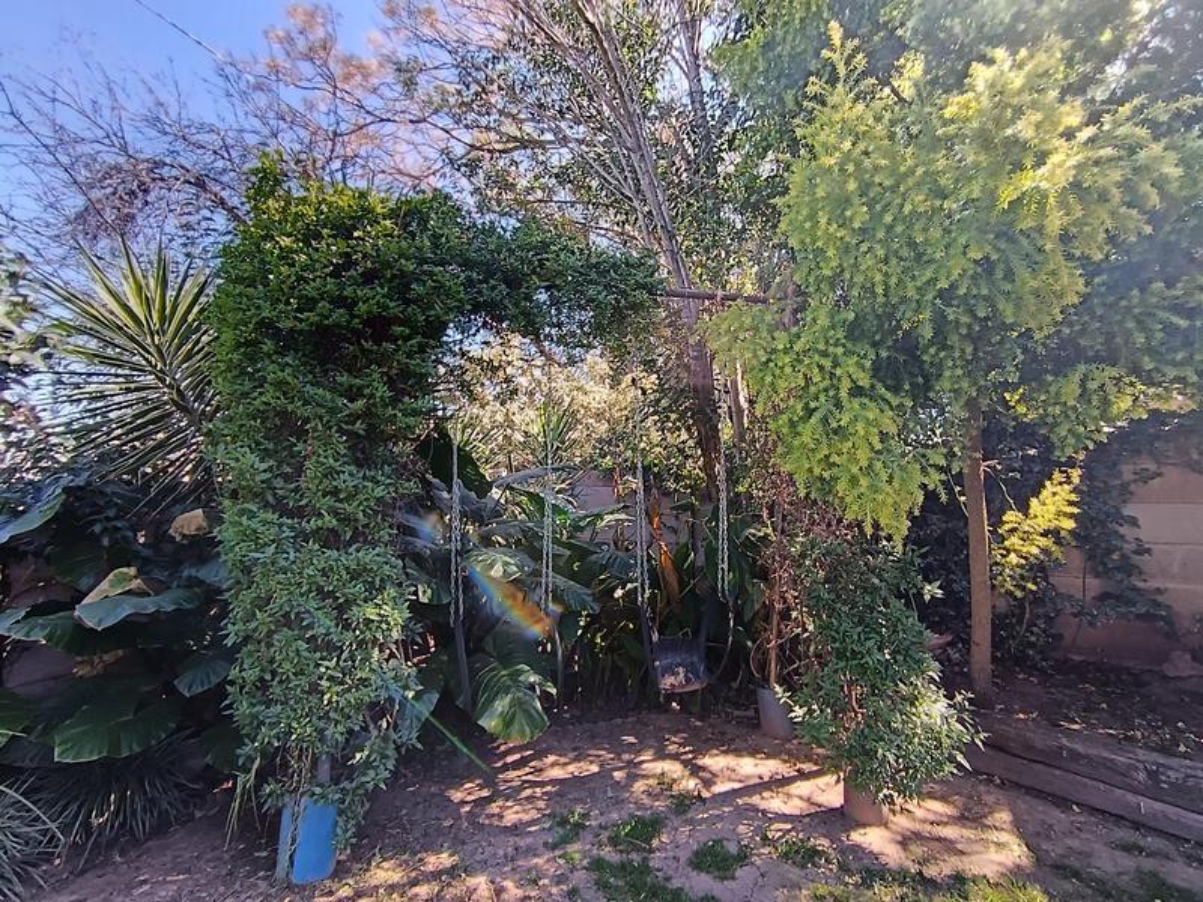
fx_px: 591
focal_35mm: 17
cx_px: 602
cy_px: 451
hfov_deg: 91.0
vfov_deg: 74.7
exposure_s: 1/100
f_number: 2.2
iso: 174
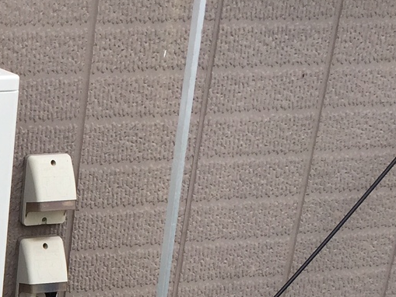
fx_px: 1064
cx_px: -153
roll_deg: -1.5
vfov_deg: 15.3
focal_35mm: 93
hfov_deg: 19.1
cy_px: 358
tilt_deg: -24.2
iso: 32
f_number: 2.2
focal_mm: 4.15
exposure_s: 1/565
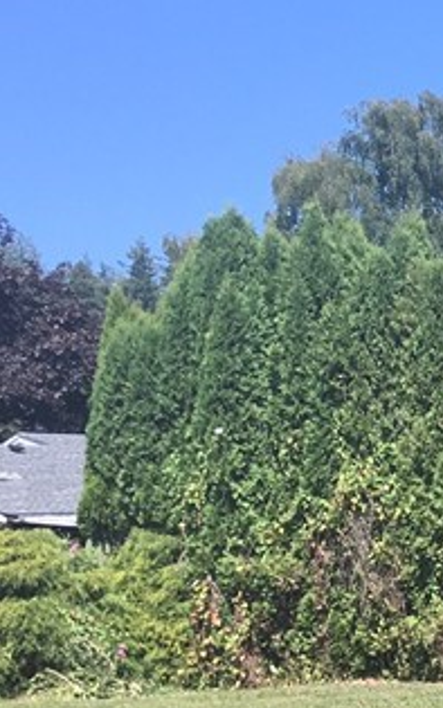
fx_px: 1931
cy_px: 679
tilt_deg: -4.4
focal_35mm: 100
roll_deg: +2.0
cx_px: 1041
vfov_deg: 20.2
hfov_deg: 11.1
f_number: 2.2
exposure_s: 1/855
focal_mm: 4.15
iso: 25
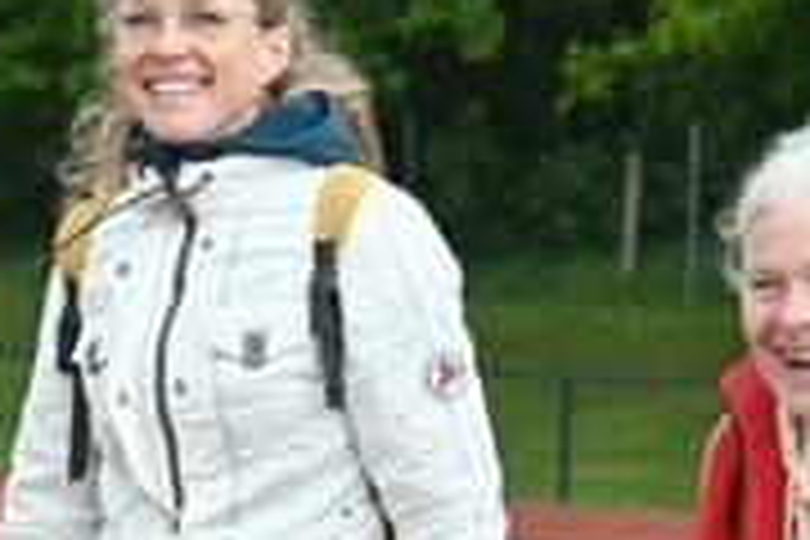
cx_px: -216
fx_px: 8684
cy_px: 709
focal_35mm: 386
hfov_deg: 5.3
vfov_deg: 3.6
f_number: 6
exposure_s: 1/200
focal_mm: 70
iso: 400
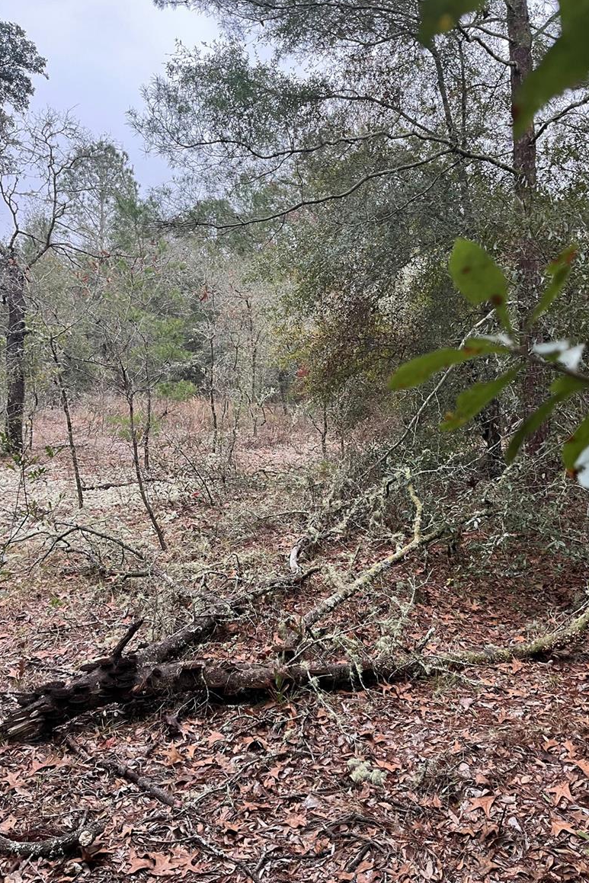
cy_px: 438
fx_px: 687
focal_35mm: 28
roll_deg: -0.4
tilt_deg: -4.8
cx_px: 328
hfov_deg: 46.3
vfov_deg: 65.5
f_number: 1.6
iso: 125
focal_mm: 5.1
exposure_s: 1/88
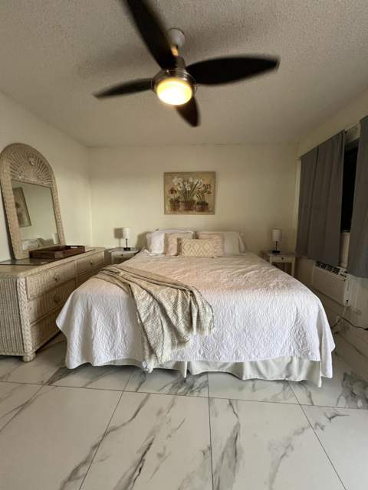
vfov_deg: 106.2
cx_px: 184
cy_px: 245
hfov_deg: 89.9
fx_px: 184
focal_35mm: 13
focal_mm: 1.57
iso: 250
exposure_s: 1/120
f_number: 1.8
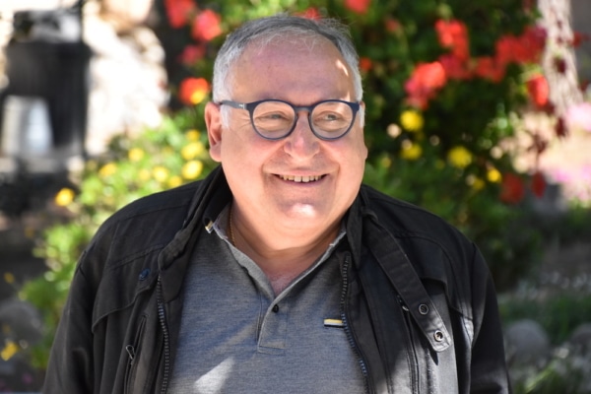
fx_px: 3447
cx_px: 296
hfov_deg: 9.8
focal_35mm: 210
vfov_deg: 6.5
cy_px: 197
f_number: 6
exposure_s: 1/1250
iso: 1600
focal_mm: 140
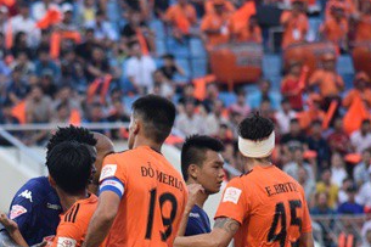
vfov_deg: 2.4
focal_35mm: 583
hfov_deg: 3.5
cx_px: 97
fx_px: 6005
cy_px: 242
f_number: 5
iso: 1600
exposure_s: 1/640
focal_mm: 185
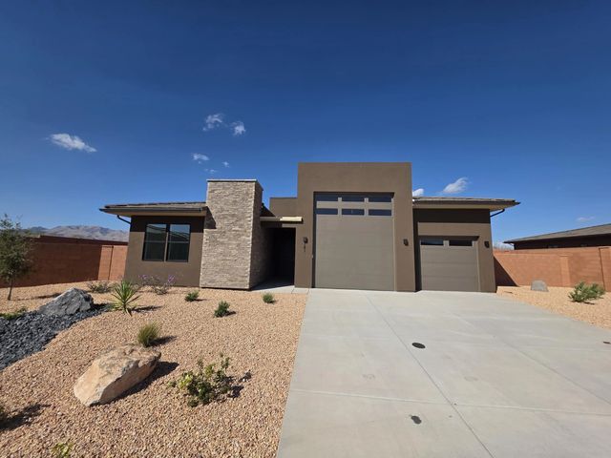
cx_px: 306
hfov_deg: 106.2
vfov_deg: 89.9
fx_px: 229
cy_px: 229
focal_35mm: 13
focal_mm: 2.2
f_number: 1.9
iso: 40
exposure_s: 1/3589
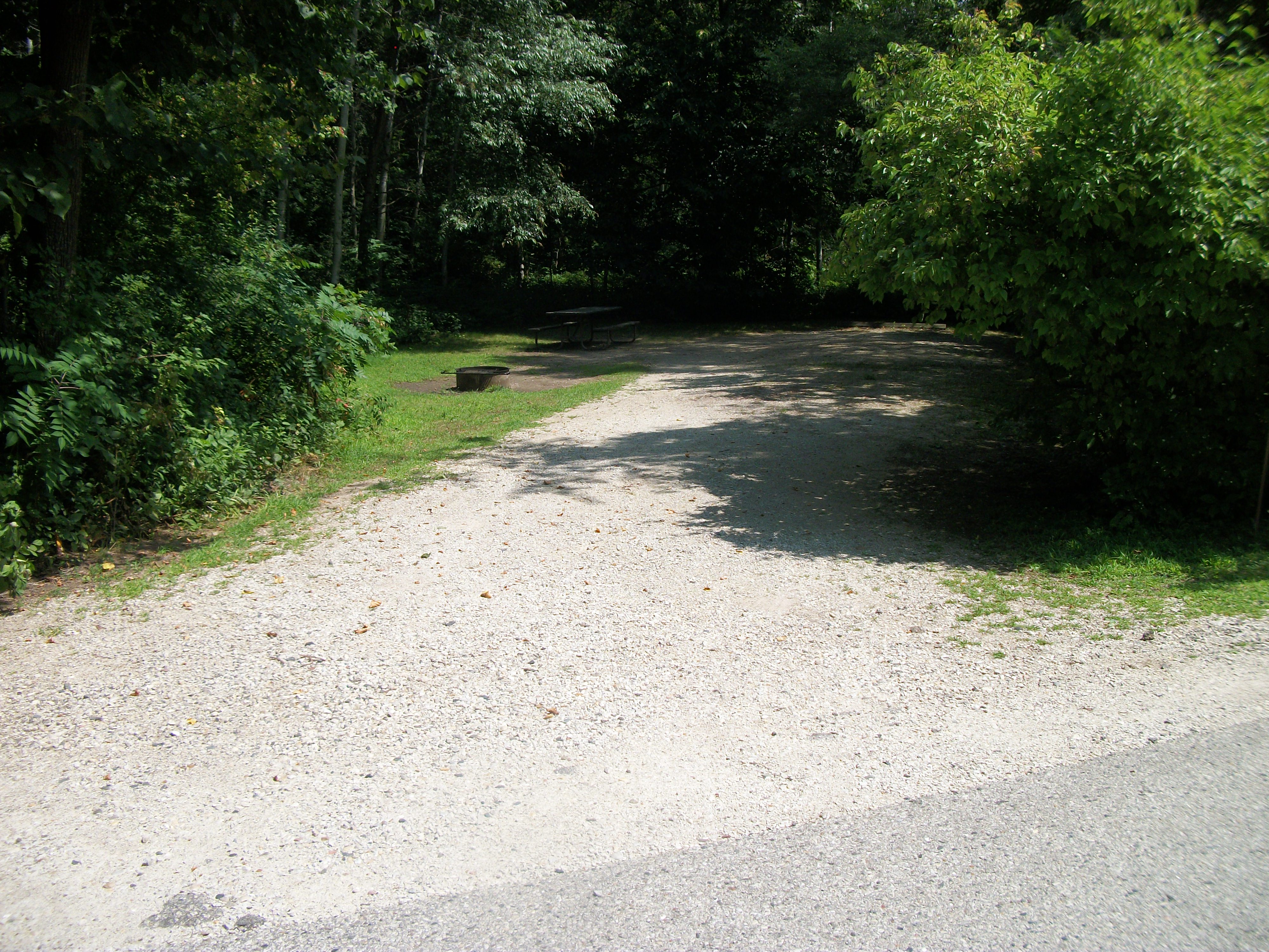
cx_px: 634
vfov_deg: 44.2
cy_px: 476
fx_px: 1173
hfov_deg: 56.8
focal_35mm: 32
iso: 80
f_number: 8.8
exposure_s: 1/160
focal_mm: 5.7
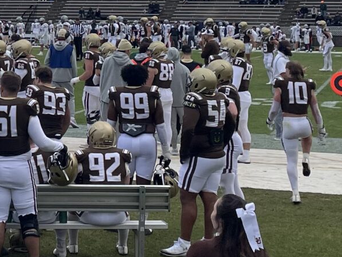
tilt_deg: +3.4
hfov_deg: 17.0
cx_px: -29
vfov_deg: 12.7
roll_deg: +0.1
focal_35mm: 112
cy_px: -97
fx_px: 1107
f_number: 1.6
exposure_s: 1/3040
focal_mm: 4.2
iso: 32
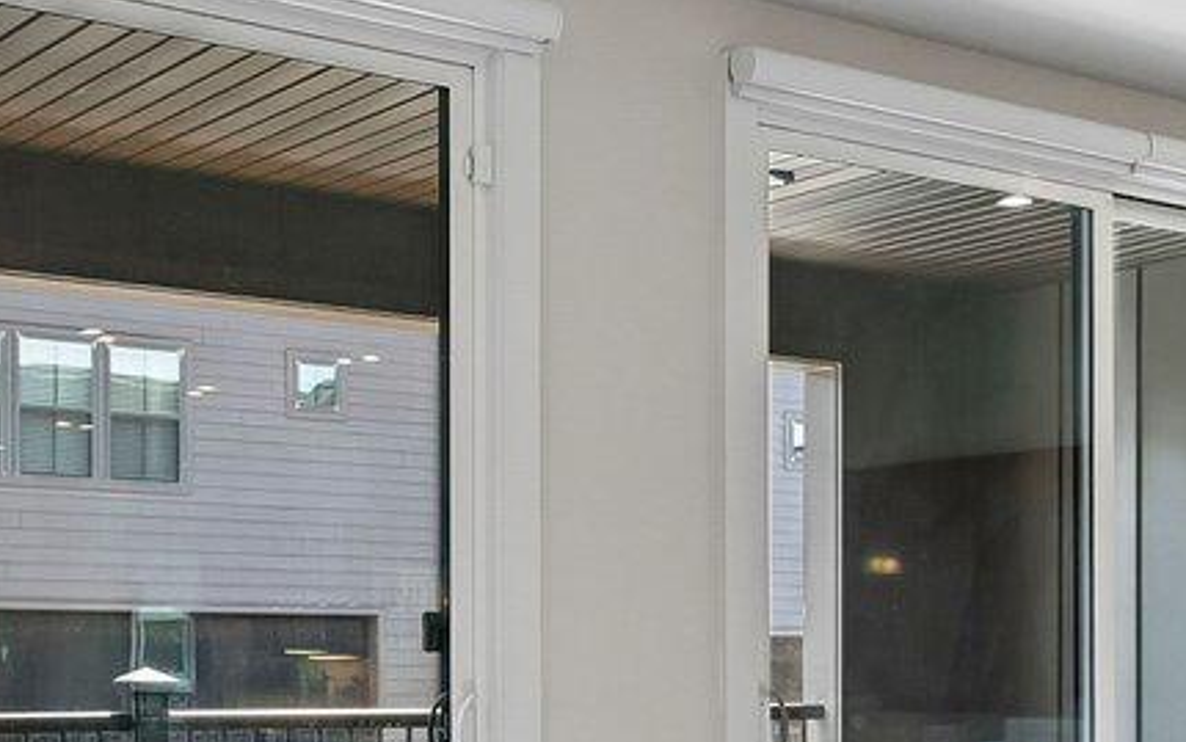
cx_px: 728
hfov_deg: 30.1
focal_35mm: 68
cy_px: 639
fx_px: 2198
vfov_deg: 18.9
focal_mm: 14
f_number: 8
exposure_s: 1/15
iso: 220
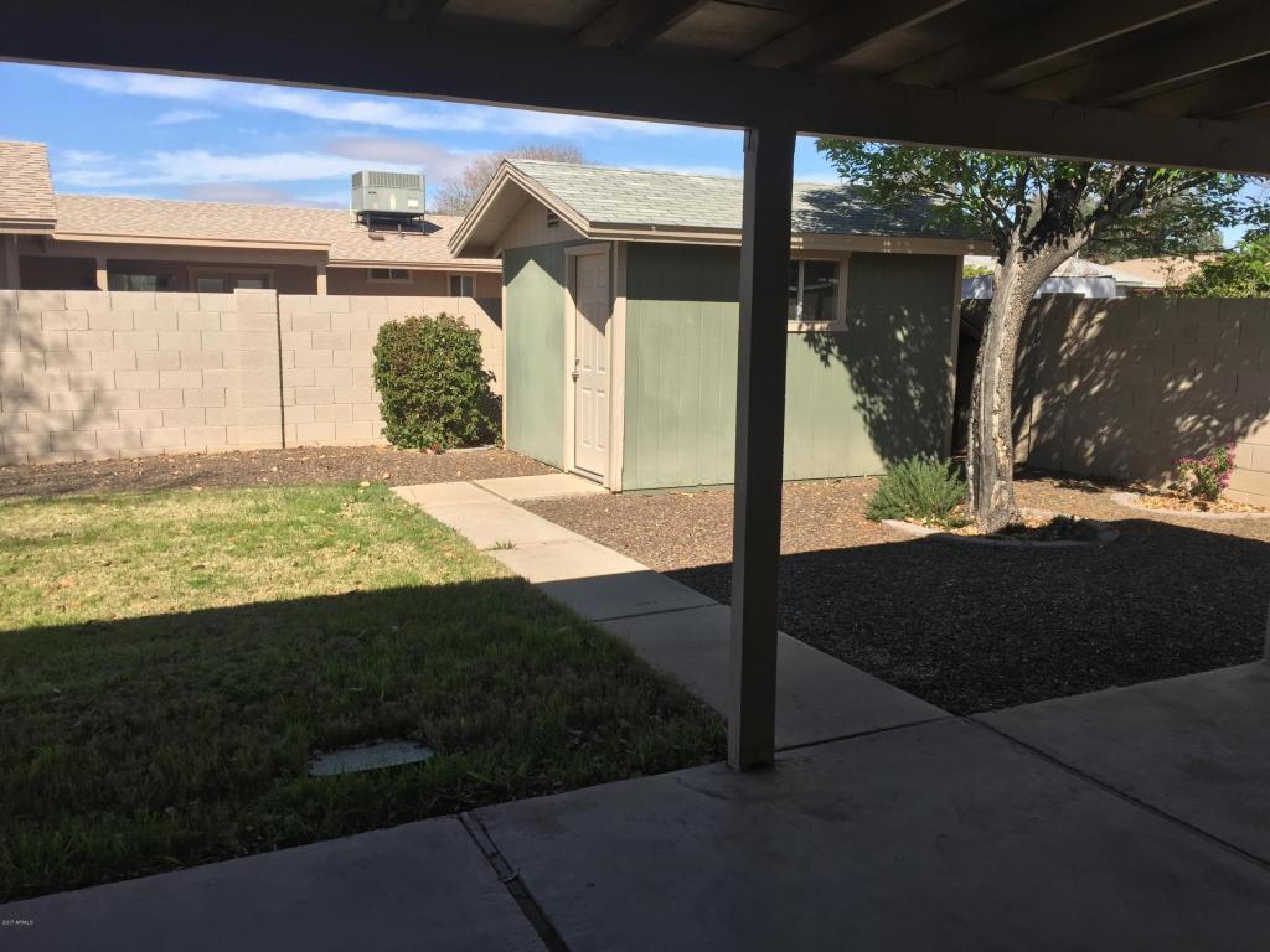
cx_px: 635
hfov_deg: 61.7
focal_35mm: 29
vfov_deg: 48.2
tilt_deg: -9.0
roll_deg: -0.4
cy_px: 476
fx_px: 1064
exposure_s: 1/2083
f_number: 2.2
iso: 32
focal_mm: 4.15
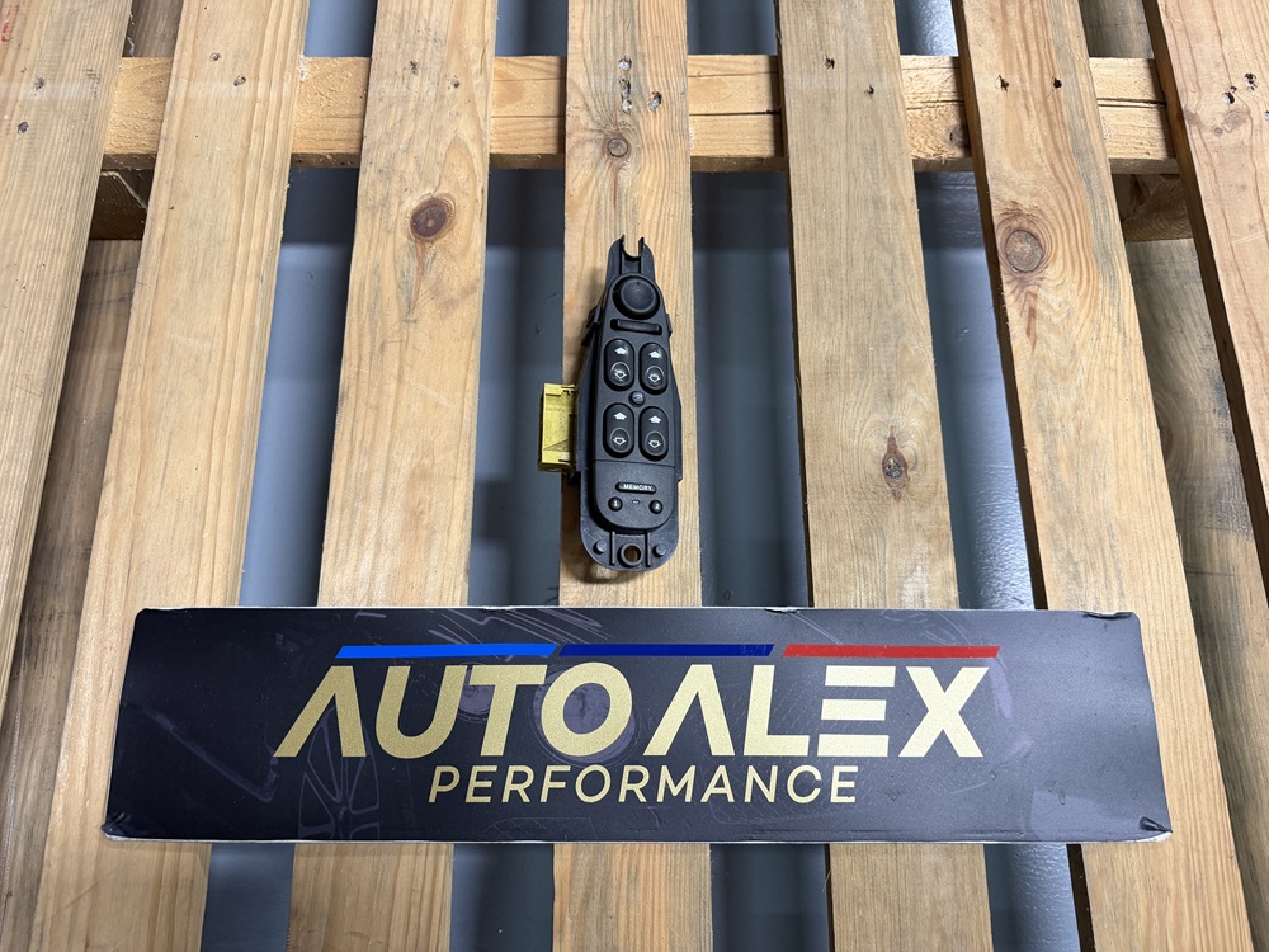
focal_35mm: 24
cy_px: 476
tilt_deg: -73.1
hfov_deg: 71.6
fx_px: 880
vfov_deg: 56.8
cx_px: 634
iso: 250
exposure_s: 1/50
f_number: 1.78
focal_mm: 6.76
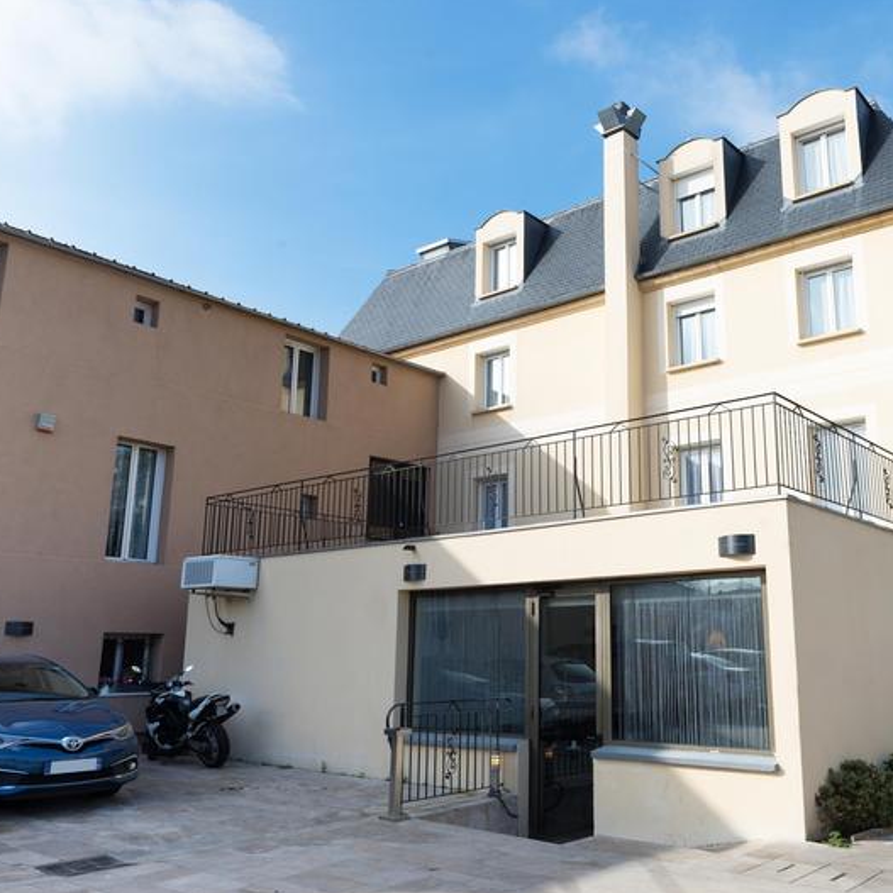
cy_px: 446
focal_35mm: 31
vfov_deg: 52.5
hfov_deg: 51.8
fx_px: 905
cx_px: 571
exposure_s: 1/200
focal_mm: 24
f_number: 9
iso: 100
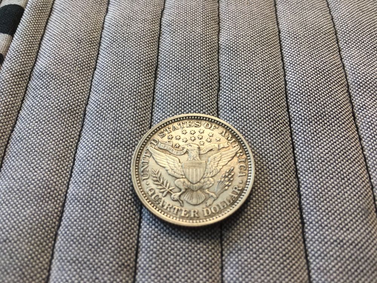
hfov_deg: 61.7
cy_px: 142
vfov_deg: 48.2
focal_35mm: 29
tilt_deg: -60.2
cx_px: 188
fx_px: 316
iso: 64
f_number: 2.2
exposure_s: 1/30
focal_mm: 4.15
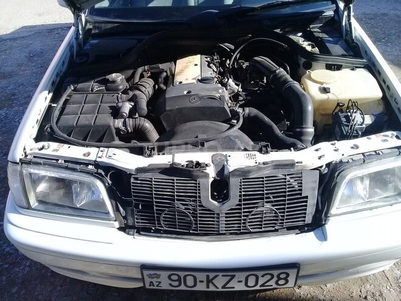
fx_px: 359
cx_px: 200
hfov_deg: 58.4
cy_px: 150
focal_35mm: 31
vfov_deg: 45.4
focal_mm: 3.3
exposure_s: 1/524
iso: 50
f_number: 2.2
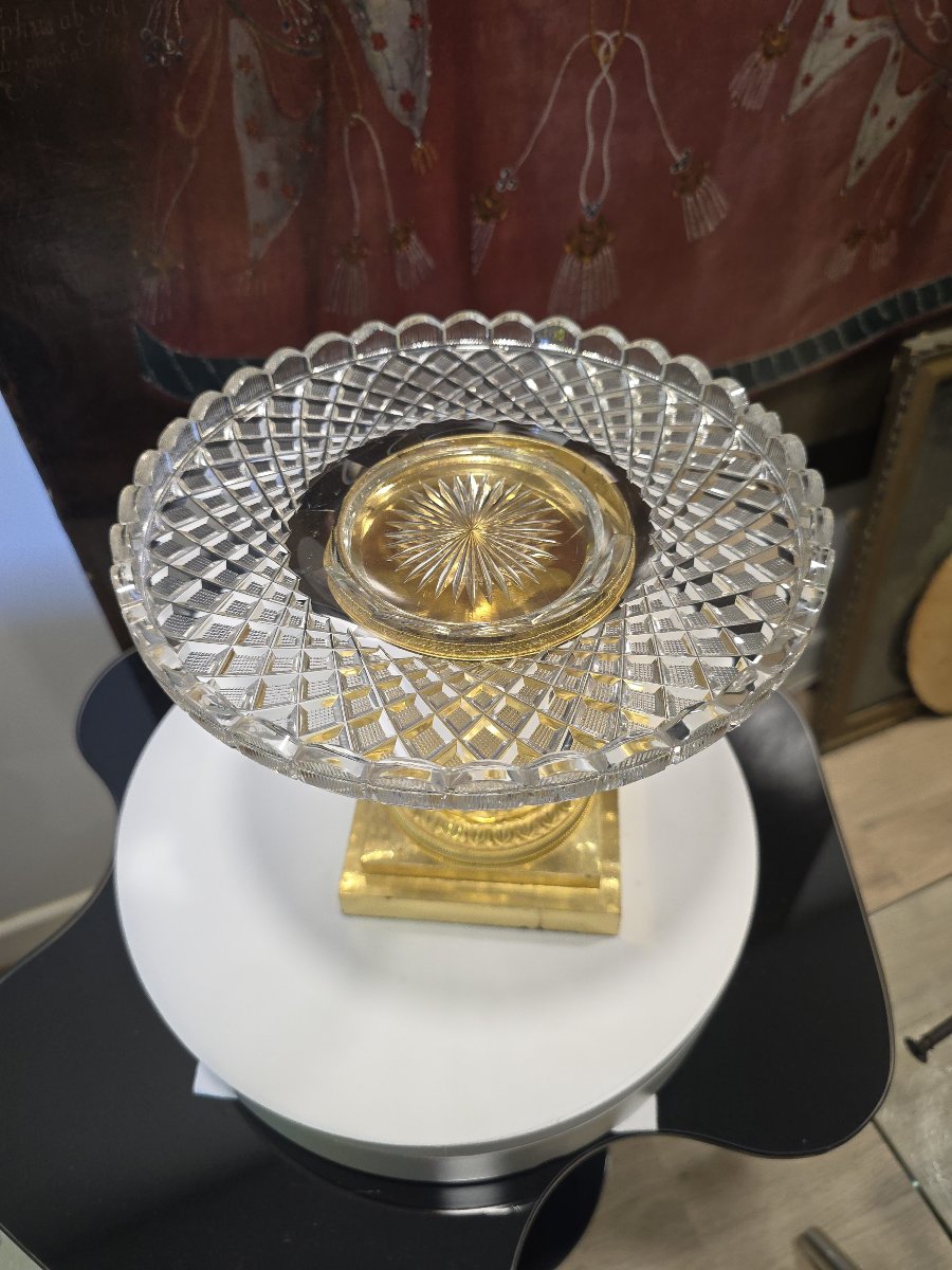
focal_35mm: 23
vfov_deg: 73.9
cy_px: 635
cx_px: 476
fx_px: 843
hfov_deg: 58.9
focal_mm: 6.3
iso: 200
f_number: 1.7
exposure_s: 1/100
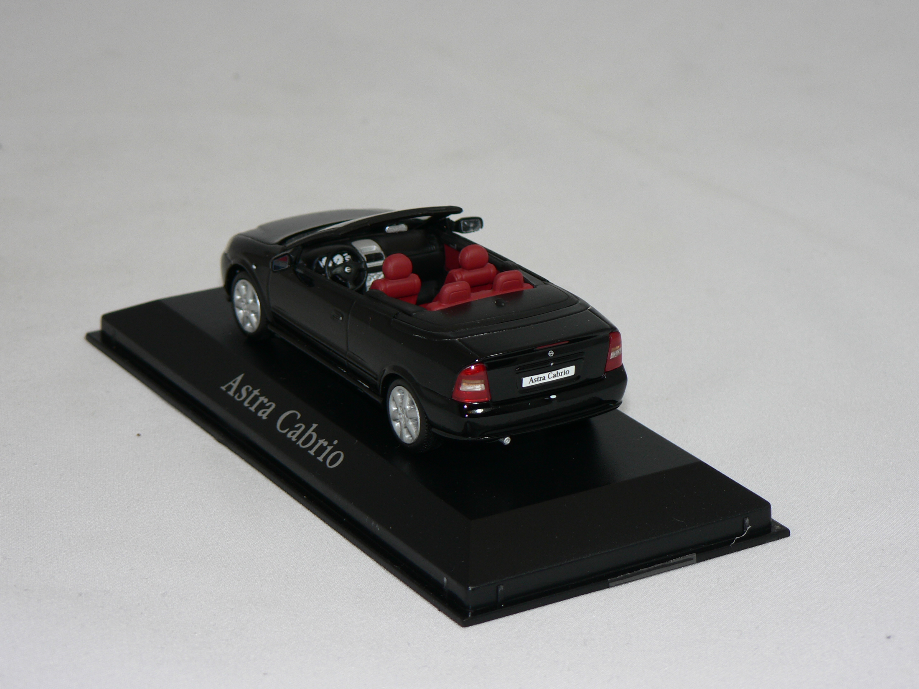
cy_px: 344
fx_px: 2894
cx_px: 460
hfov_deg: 18.0
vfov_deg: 13.6
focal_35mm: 109
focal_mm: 18.2
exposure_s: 1/60
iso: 80
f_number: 3.2
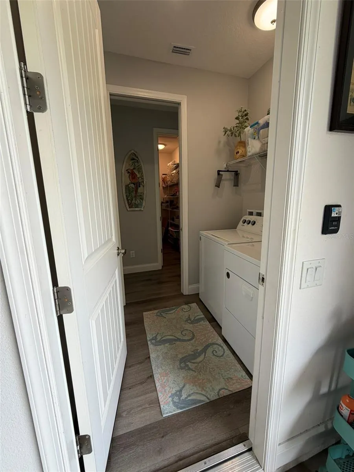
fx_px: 191
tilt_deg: -9.5
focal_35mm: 14
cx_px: 177
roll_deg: -0.2
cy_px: 236
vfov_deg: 102.1
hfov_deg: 85.7
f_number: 2.2
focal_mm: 2.22
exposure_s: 1/120
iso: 40
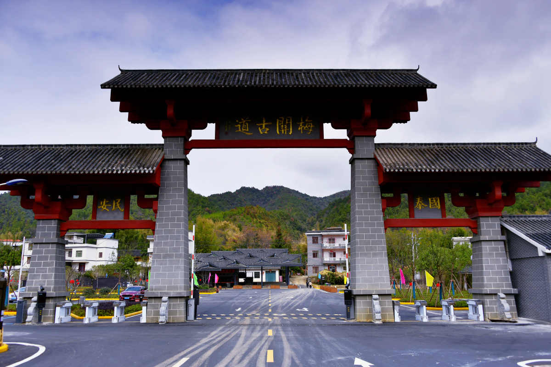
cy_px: 184
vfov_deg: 46.4
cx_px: 276
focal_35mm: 28
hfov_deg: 65.5
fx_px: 429
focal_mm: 28
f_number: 5
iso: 100
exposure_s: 1/640
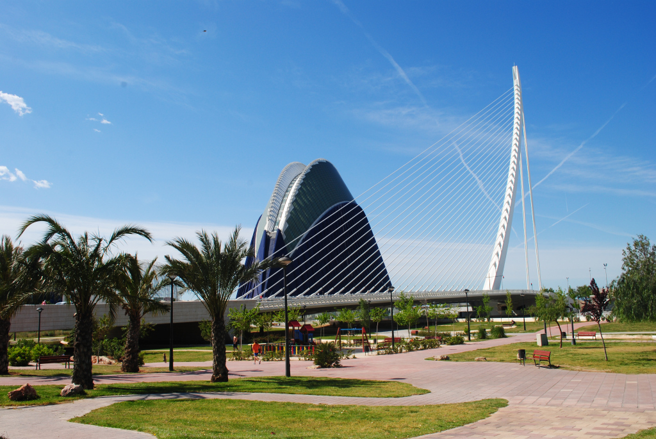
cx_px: 328
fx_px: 602
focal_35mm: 33
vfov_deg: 40.1
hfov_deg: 57.2
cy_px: 220
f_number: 10
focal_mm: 22
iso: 125
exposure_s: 1/250
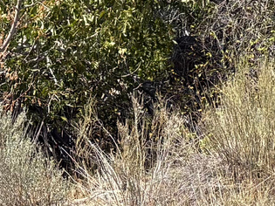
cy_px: -218
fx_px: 1342
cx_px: 143
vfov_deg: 8.3
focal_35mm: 169
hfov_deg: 11.7
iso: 50
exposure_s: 1/2364
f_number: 1.6
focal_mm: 5.96
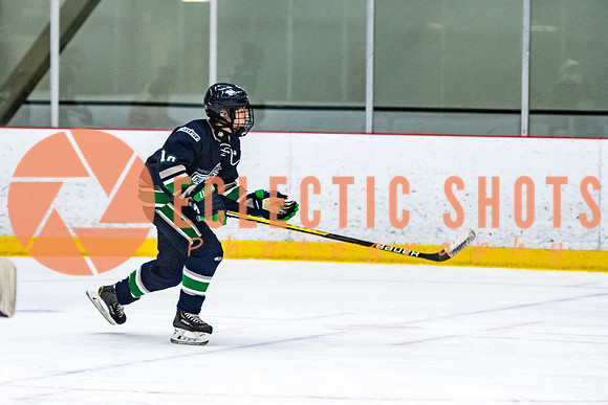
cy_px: 173
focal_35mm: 216
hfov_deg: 9.5
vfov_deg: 6.4
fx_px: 3641
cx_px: 231
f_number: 2.8
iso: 1800
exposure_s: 1/640
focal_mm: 116
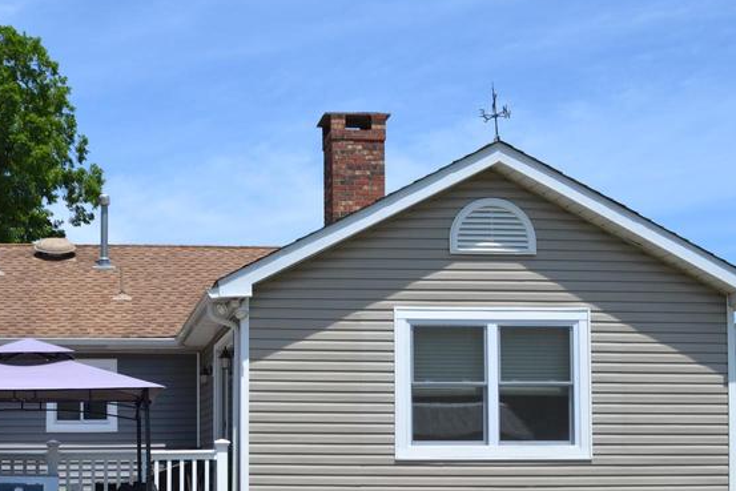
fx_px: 1022
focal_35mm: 50
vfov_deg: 26.3
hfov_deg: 37.6
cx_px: 110
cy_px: 416
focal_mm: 18
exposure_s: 1/250
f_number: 8
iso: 100
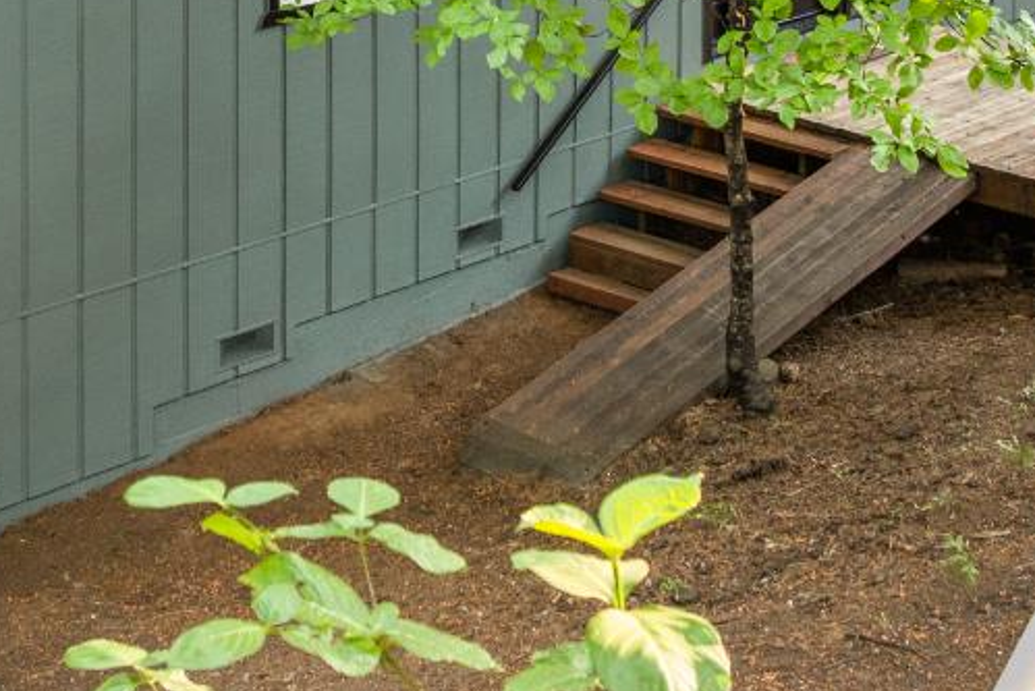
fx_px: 2157
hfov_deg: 26.9
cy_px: -258
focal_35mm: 75
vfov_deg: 16.9
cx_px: 365
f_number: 2.8
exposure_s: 1/15
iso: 160
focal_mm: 12.29
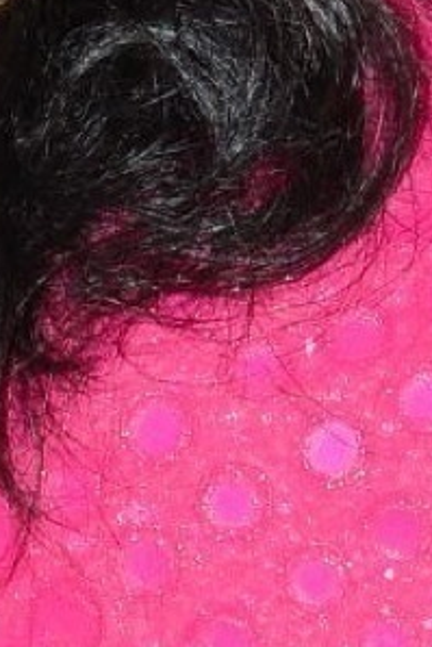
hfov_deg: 1.4
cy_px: -316
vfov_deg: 2.2
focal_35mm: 955
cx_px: 593
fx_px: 17169
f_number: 6.3
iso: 400
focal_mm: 105
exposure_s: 1/125
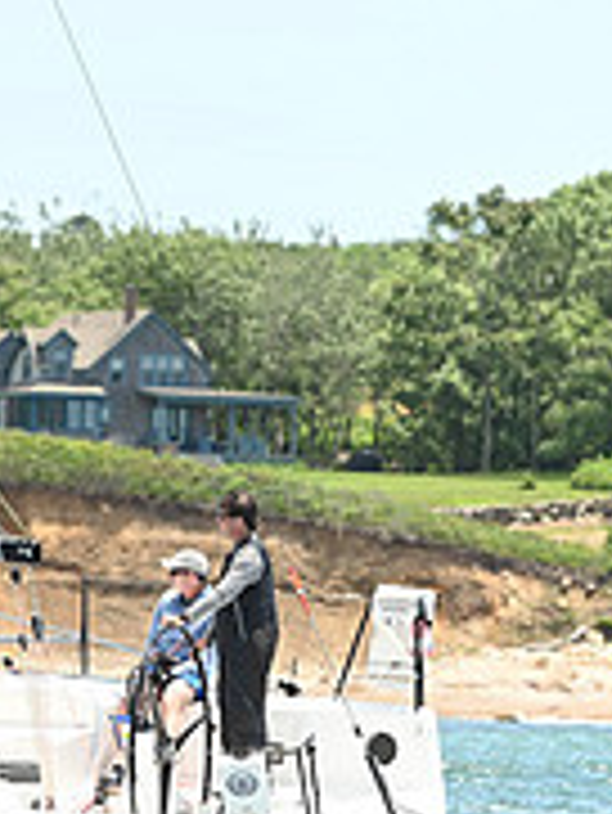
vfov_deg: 4.0
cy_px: 573
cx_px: -356
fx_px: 11584
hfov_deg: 3.0
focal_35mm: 492
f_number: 4.5
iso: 320
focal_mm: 160
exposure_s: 1/1000
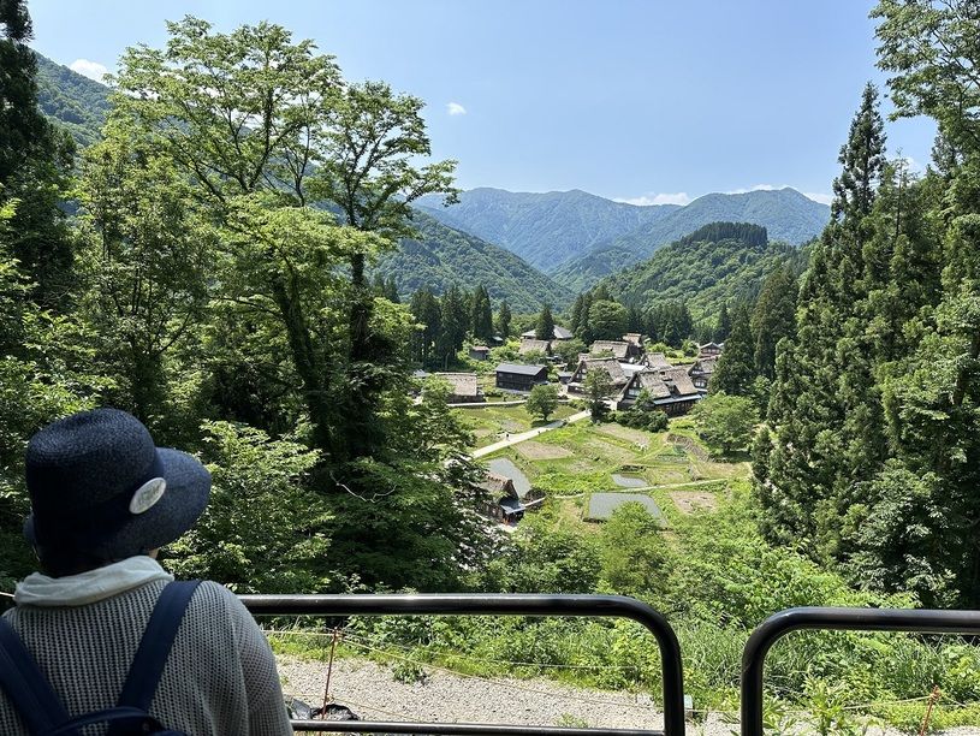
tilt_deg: -7.2
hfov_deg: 71.6
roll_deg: -1.8
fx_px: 680
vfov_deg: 56.9
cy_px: 368
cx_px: 490
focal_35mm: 24
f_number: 1.78
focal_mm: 6.86
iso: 80
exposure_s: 1/2110
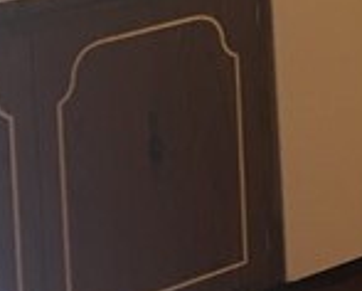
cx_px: 552
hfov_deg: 9.5
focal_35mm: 197
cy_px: -303
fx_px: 2113
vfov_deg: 7.5
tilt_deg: -5.9
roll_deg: +1.1
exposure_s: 1/30
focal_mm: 4.15
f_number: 2.2
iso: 50
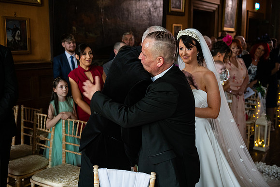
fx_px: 311
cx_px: 140
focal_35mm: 40
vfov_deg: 33.4
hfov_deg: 48.4
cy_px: 94
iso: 800
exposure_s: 1/160
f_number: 3.5
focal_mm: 40
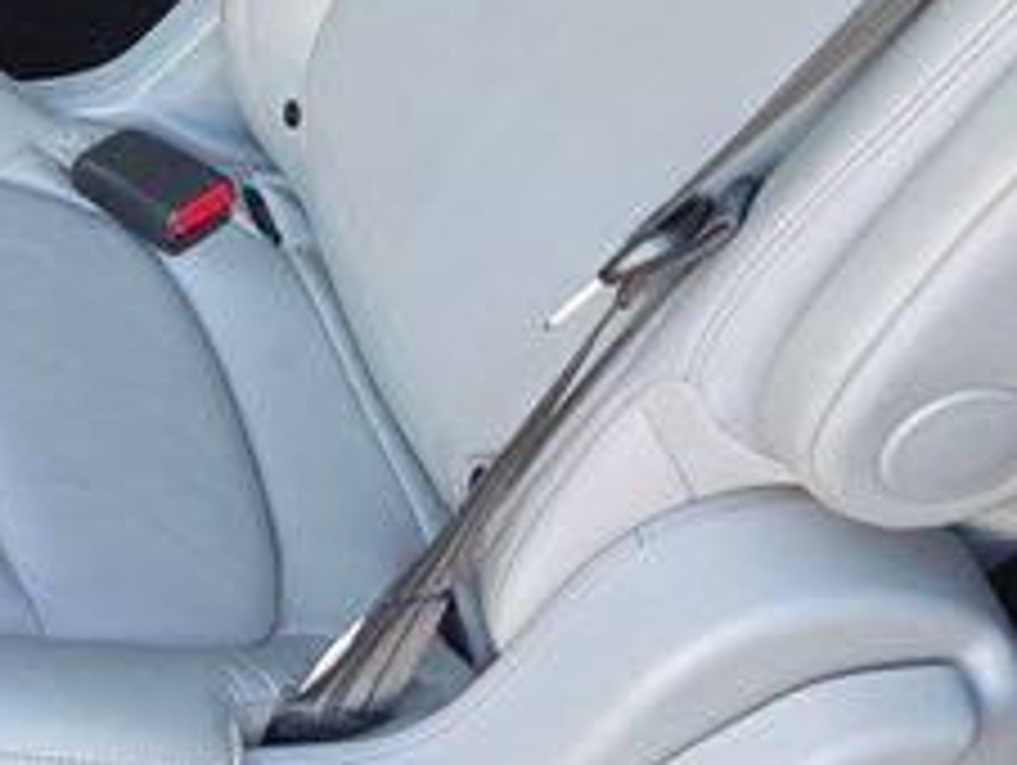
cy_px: 22
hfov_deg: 24.9
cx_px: -378
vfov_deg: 21.9
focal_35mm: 65
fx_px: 1912
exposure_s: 1/120
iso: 160
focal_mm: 6.3
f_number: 1.7
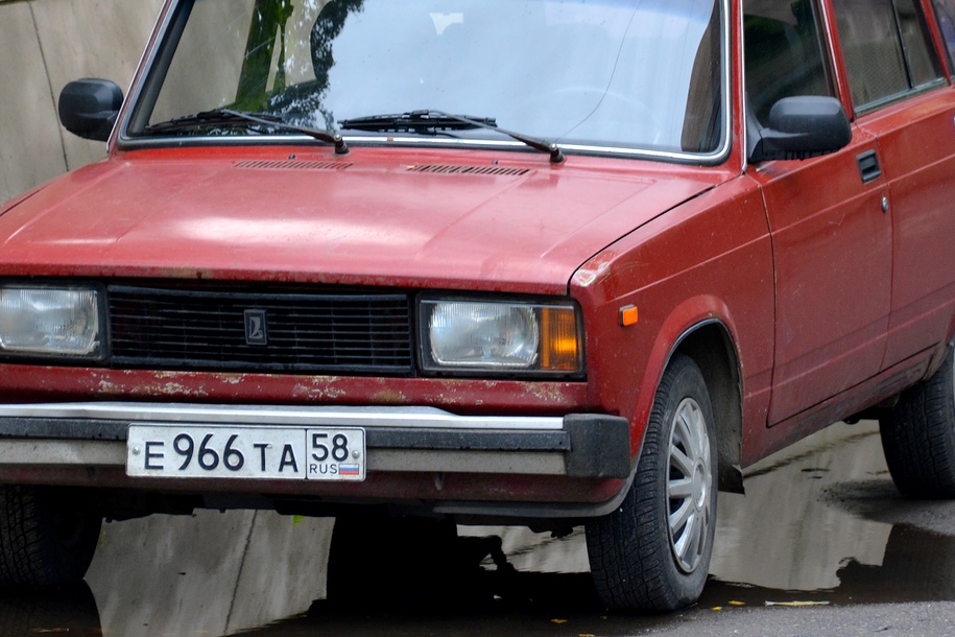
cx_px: 472
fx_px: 12064
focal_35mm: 455
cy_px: 168
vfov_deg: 3.0
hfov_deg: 4.5
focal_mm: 185
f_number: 6
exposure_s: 1/200
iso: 800
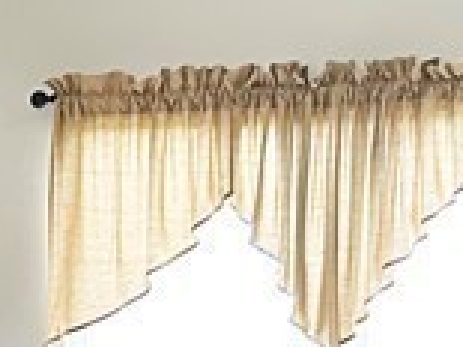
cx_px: -239
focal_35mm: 172
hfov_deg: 11.0
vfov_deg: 8.3
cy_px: 637
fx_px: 2299
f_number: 1.5
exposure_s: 1/60
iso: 200
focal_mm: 5.7
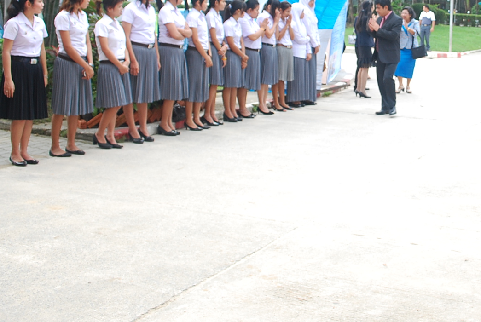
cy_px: 35
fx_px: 669
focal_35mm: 50
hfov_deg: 37.9
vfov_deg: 26.2
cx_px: 395
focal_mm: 18
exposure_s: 1/100
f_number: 5
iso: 200
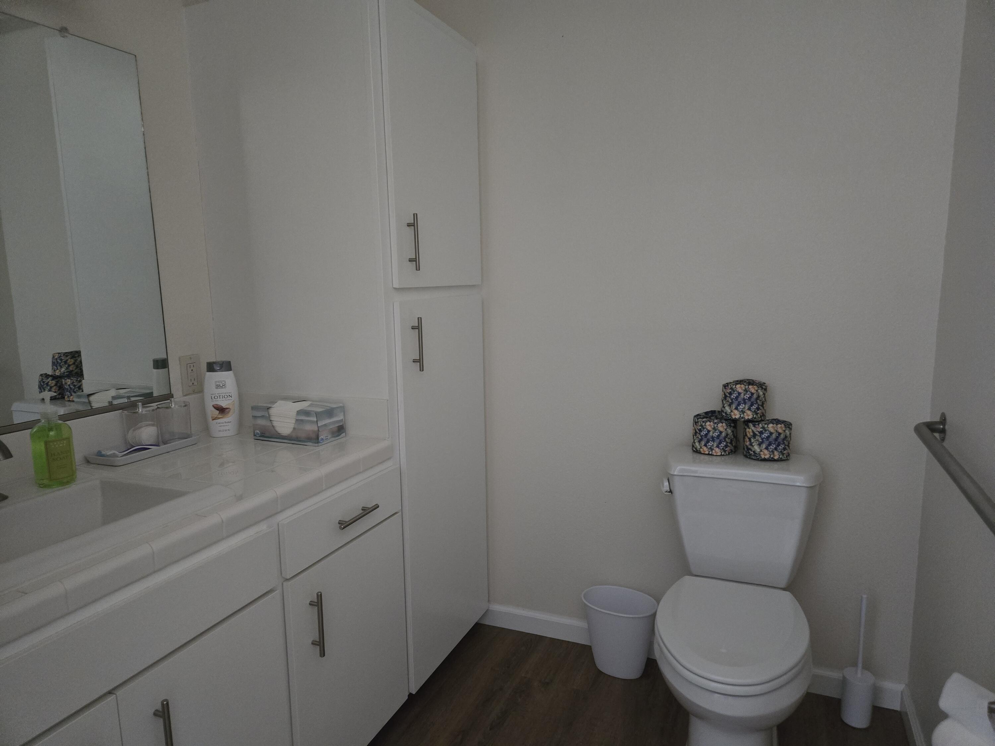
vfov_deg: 58.9
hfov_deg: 73.9
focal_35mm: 23
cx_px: 498
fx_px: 661
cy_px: 373
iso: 1250
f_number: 1.8
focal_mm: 5.4
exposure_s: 1/60
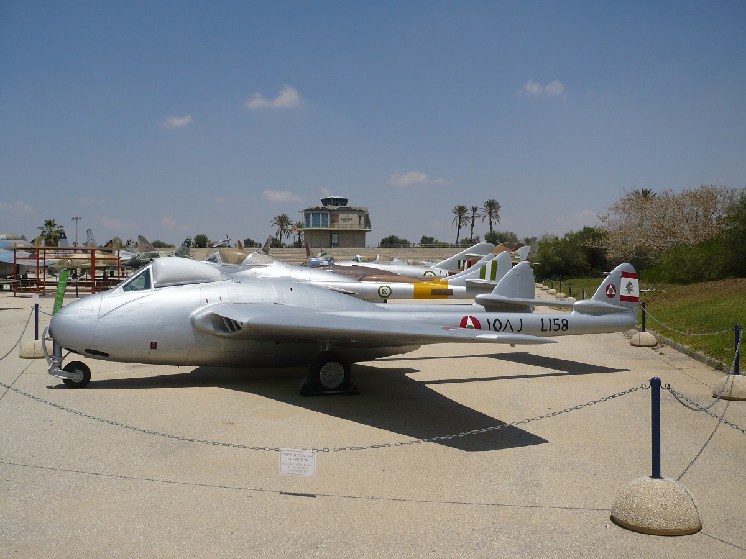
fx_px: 862
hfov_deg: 46.8
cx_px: 373
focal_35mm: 40
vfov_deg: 36.0
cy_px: 280
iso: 100
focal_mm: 6.6
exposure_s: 1/640
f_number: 9
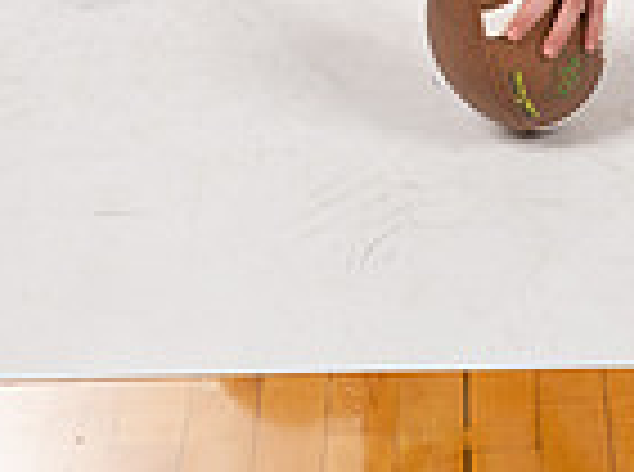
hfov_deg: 12.3
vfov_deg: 8.7
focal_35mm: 160
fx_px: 2923
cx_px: 481
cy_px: -476
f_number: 8
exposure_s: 1/400
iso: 640
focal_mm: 52
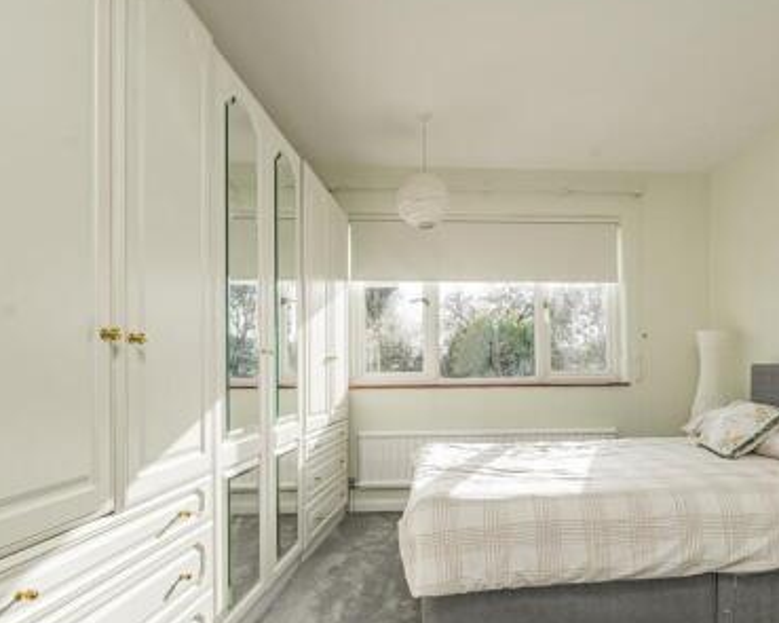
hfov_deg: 78.5
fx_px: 461
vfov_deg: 66.8
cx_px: 499
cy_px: 398
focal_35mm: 20
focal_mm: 12
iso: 320
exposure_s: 1/200
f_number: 9
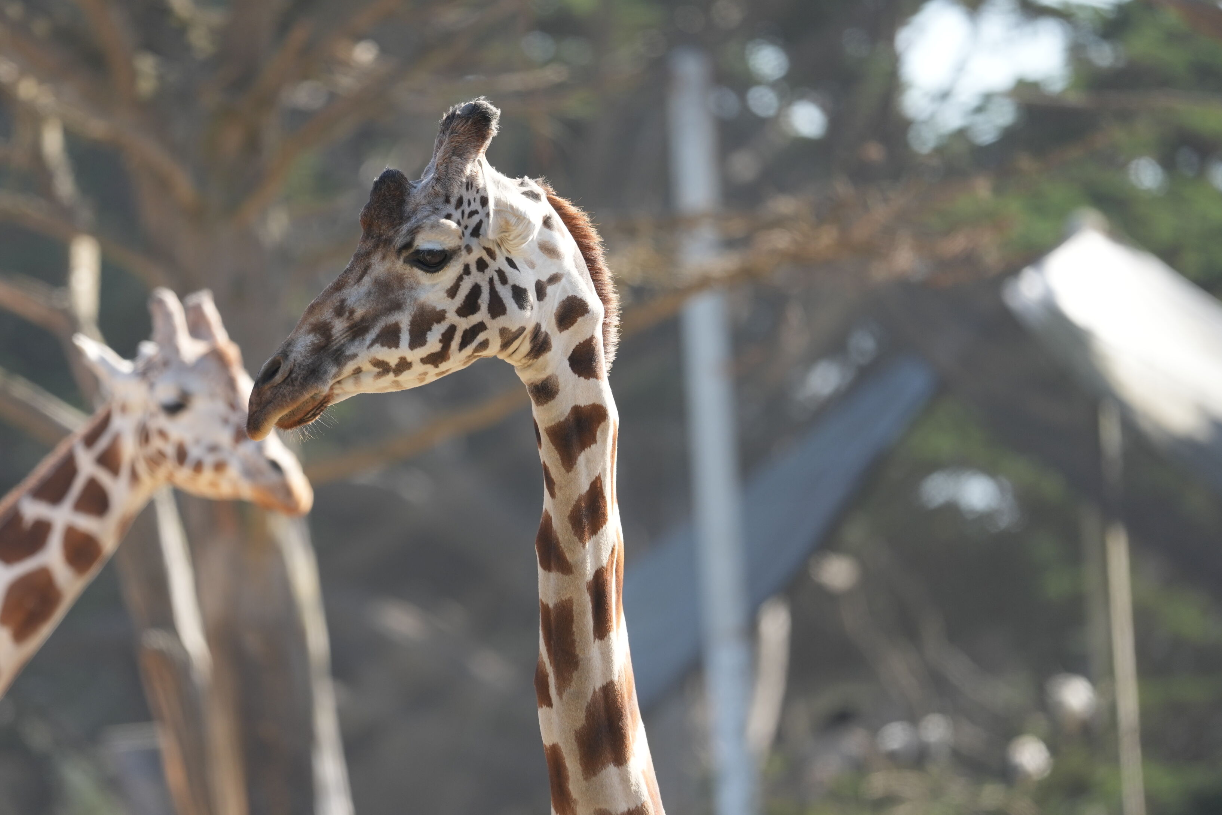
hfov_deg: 3.9
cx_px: 461
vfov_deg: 2.6
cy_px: 400
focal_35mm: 529
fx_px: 17955
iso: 320
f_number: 4.5
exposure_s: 1/500
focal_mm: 400
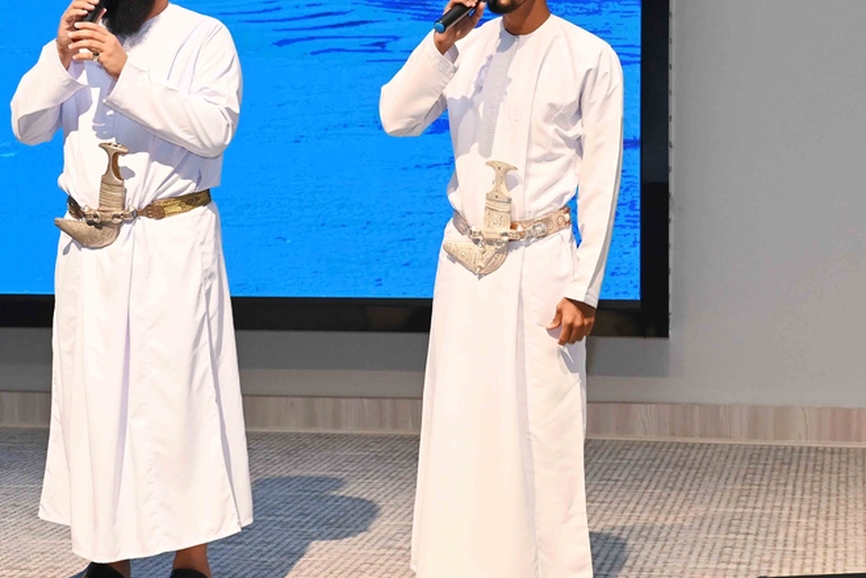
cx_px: 352
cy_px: 275
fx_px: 2118
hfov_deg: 23.1
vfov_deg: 15.5
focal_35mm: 88
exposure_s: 1/125
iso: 5000
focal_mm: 58
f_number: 7.1
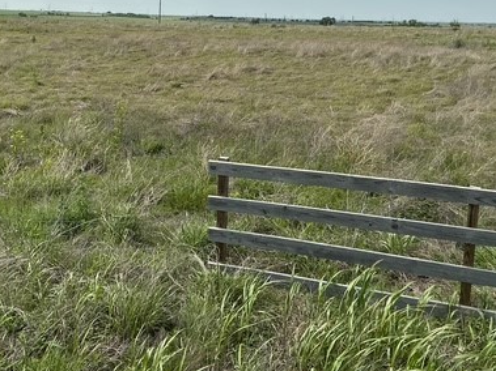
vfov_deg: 29.2
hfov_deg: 38.9
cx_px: 219
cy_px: 97
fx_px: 702
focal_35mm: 49
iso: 25
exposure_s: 1/2667
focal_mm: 3
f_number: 1.8
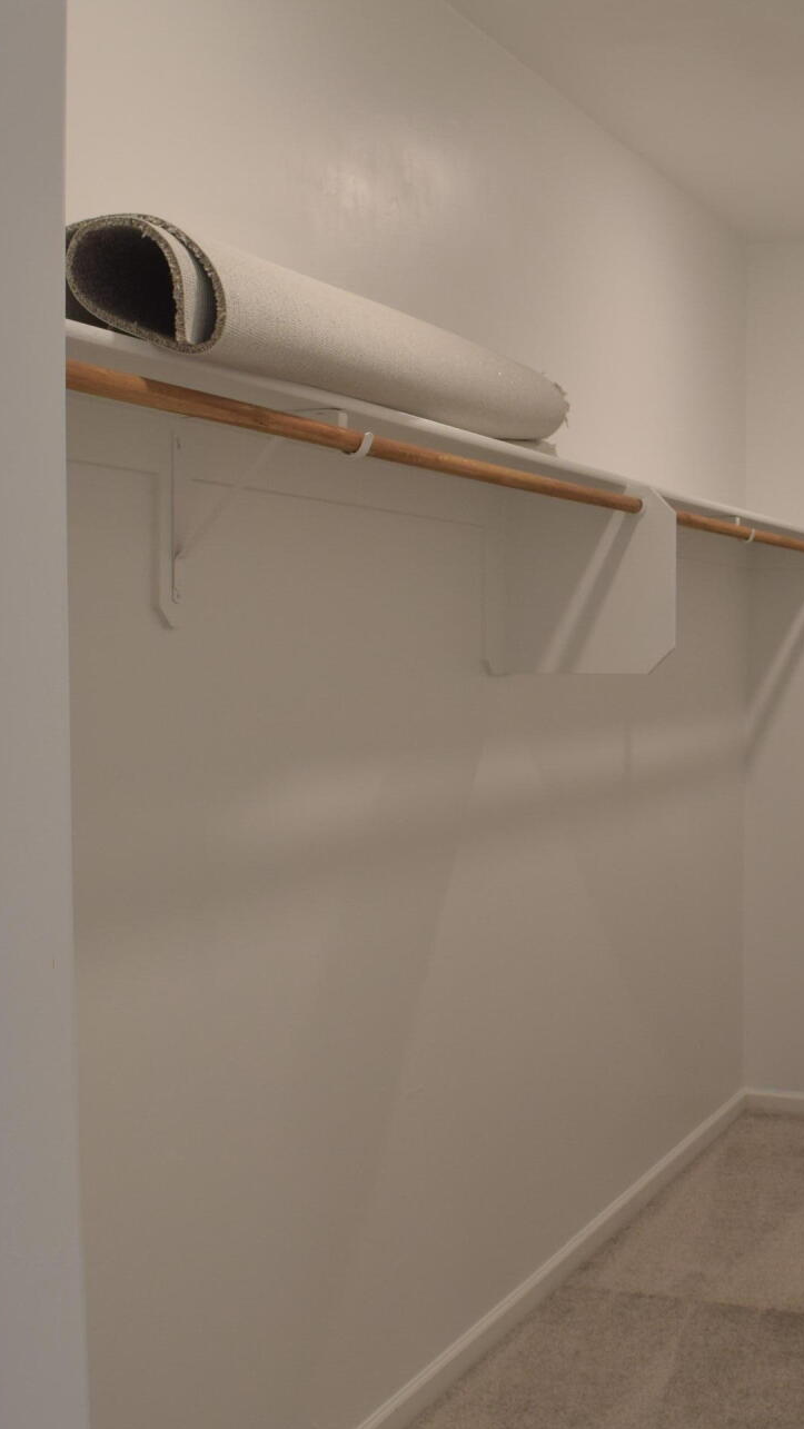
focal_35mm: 44
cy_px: 737
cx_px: 624
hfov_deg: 26.7
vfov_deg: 46.4
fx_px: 1667
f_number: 5.6
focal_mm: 18
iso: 360
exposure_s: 1/30
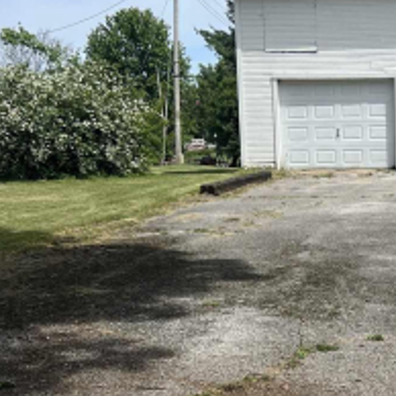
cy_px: 344
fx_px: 1022
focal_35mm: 79
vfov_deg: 21.5
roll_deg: +0.6
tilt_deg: -11.9
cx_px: 423
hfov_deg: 21.0
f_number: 1.5
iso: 50
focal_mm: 5.7
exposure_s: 1/4274
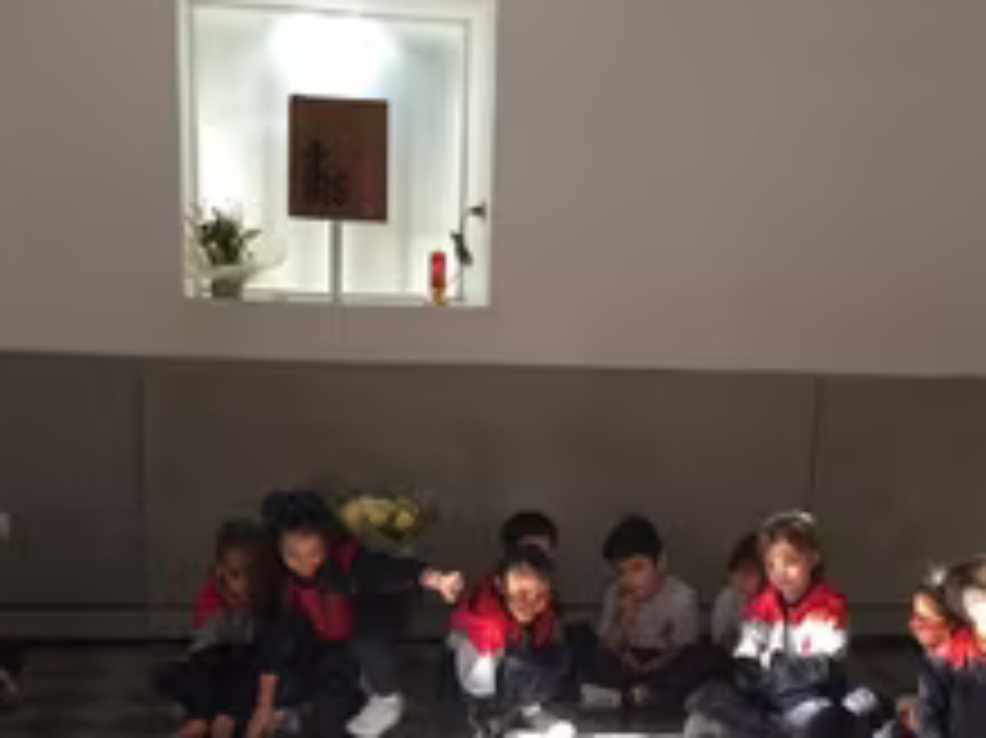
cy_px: 657
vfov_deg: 26.6
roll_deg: -2.9
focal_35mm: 53
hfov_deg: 36.2
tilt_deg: -13.4
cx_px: 540
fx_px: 1509
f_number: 2.2
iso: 50
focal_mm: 4.15
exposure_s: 1/17
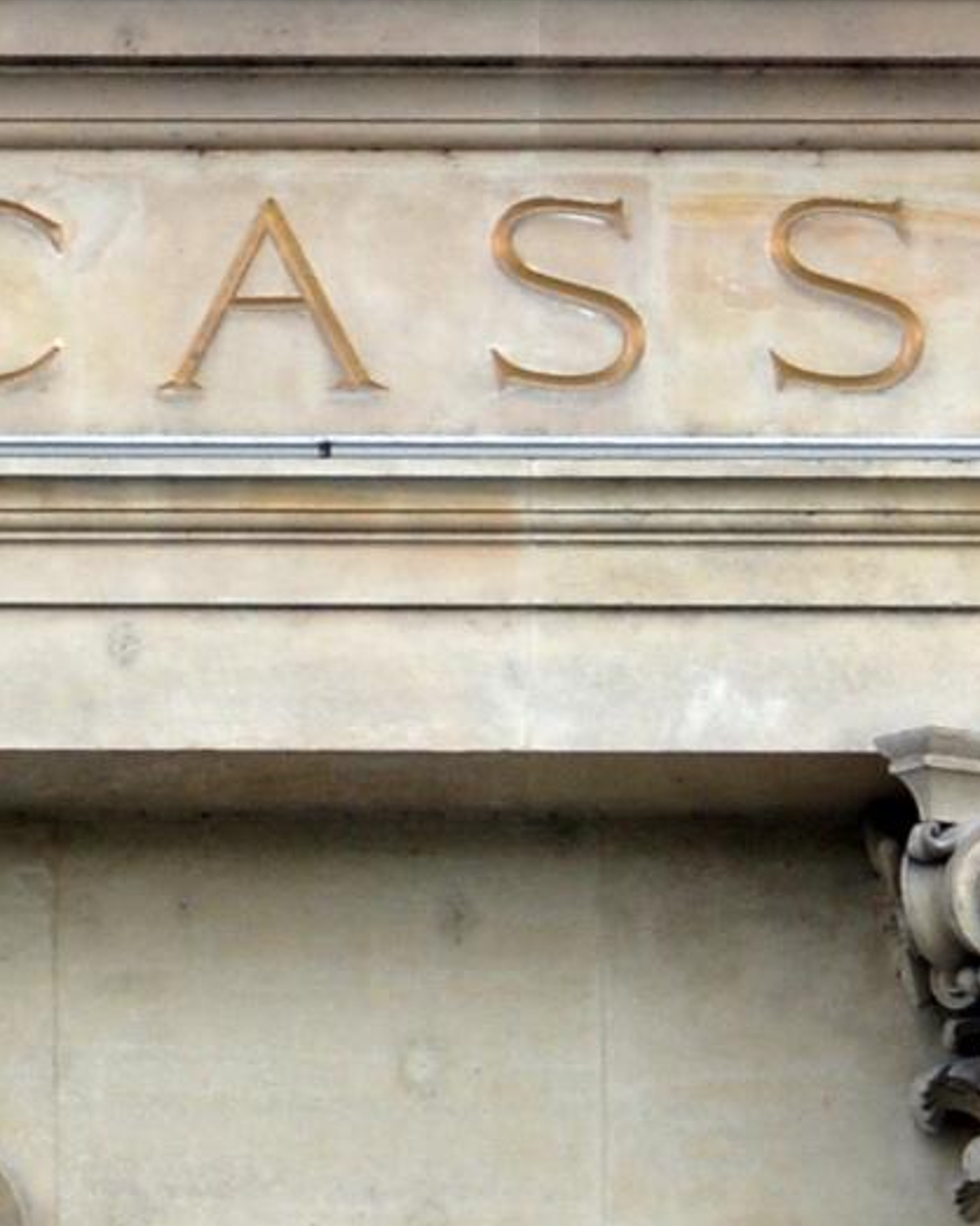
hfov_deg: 1.4
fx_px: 39494
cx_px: -464
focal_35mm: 1089
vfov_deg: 1.8
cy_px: 193
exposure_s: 1/200
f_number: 10
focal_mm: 135
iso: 200
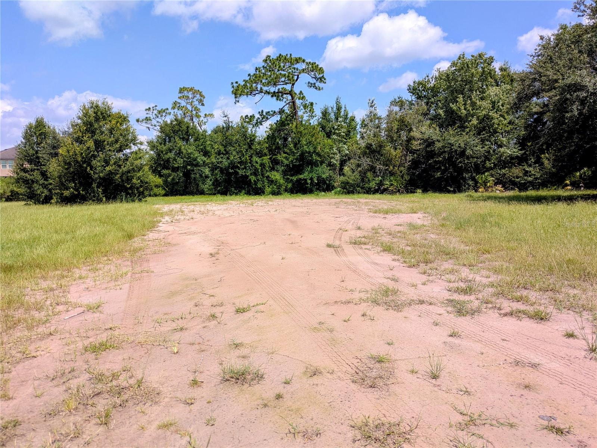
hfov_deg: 69.4
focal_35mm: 25
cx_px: 298
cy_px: 224
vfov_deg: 54.9
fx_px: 431
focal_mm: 5.43
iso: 44
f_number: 1.89
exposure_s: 1/2370
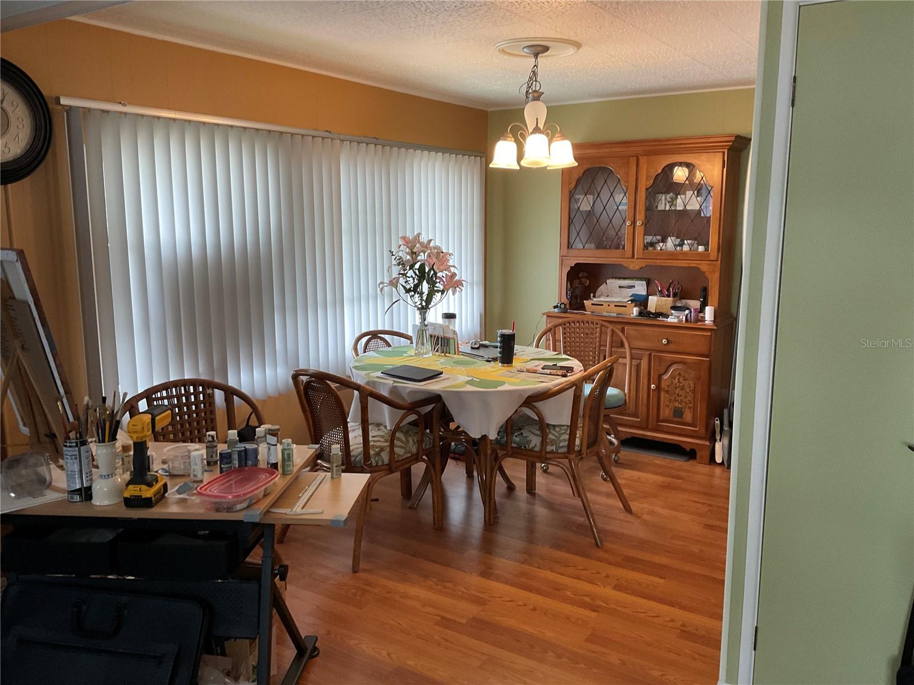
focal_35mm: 29
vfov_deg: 48.2
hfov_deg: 61.7
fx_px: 766
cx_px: 457
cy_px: 342
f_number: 1.8
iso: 80
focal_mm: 3
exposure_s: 1/60
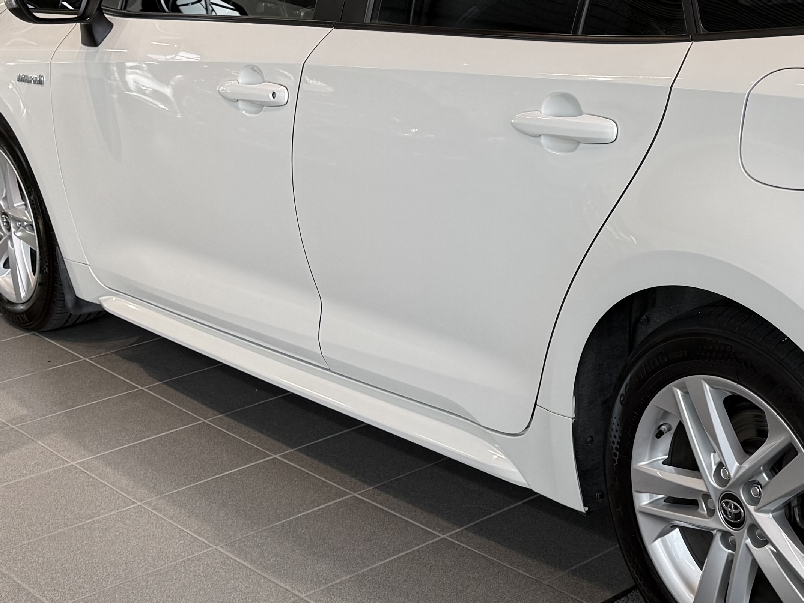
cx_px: 845
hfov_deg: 28.0
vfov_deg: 22.8
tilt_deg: -13.6
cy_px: 165
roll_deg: +1.1
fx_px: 1487
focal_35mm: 64
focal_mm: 6.76
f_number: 1.78
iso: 64
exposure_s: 1/148
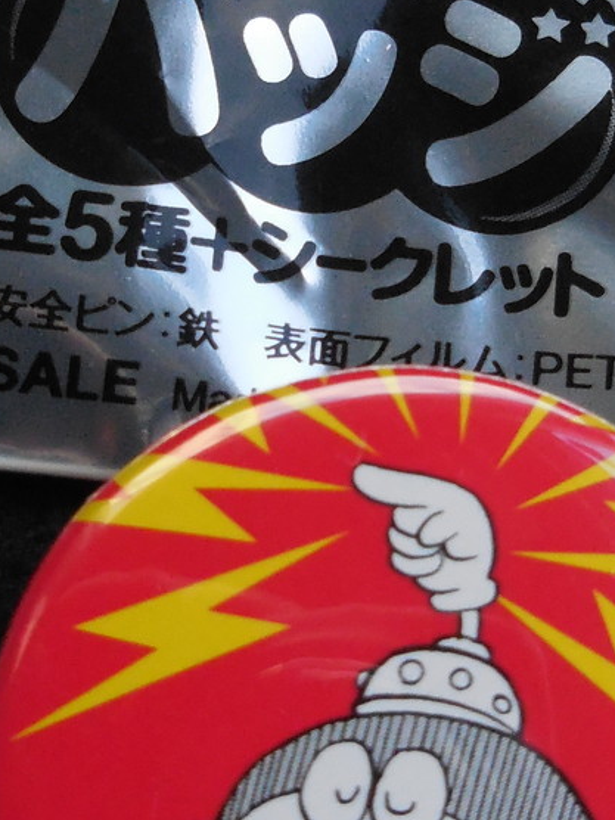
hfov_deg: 11.3
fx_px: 3103
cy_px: 332
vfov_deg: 15.0
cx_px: 333
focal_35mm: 131
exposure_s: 1/250
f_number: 4.3
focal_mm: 9.4
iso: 720
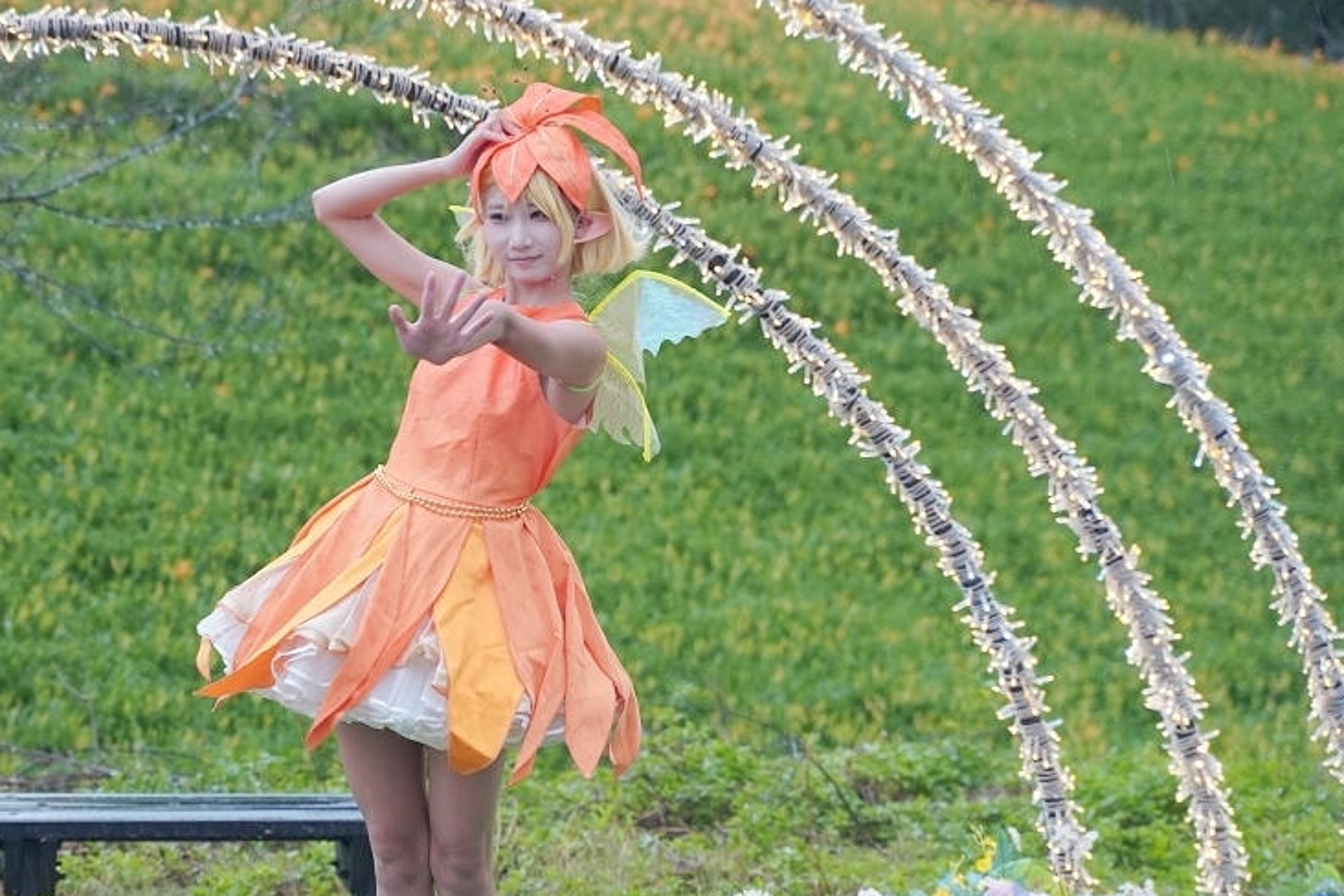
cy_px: 523
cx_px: 373
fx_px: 4592
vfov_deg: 11.1
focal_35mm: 123
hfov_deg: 16.6
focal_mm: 75
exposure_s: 1/160
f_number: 4
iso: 1250
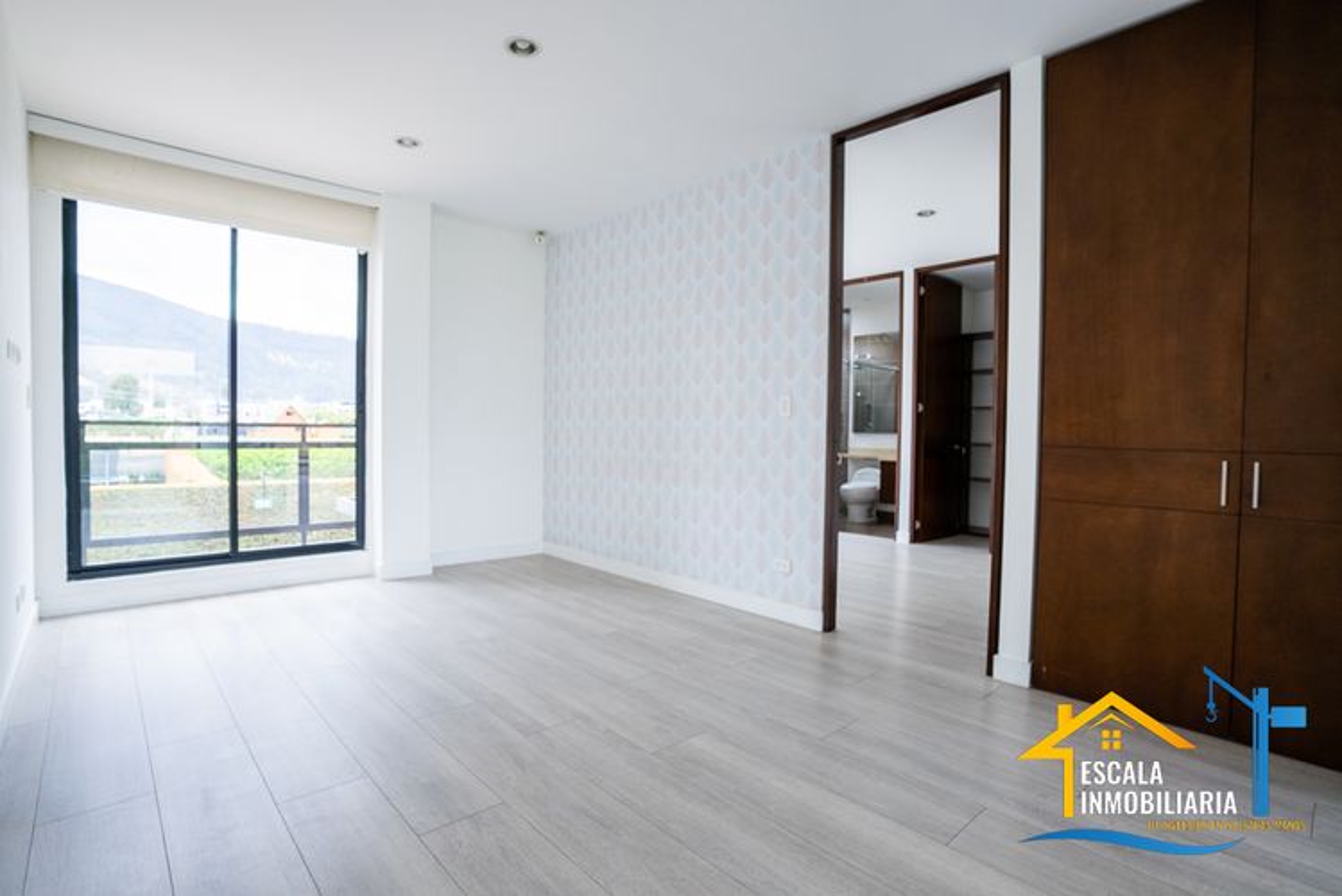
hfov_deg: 93.3
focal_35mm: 17
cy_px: 448
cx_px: 671
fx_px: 634
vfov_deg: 70.5
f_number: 5.6
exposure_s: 1/125
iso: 640
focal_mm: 17
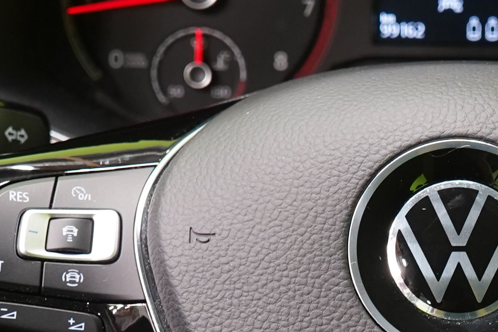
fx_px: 2504
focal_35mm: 181
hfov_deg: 11.3
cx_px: 457
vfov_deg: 7.6
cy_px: 236
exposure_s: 1/20
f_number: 5
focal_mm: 36
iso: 1250
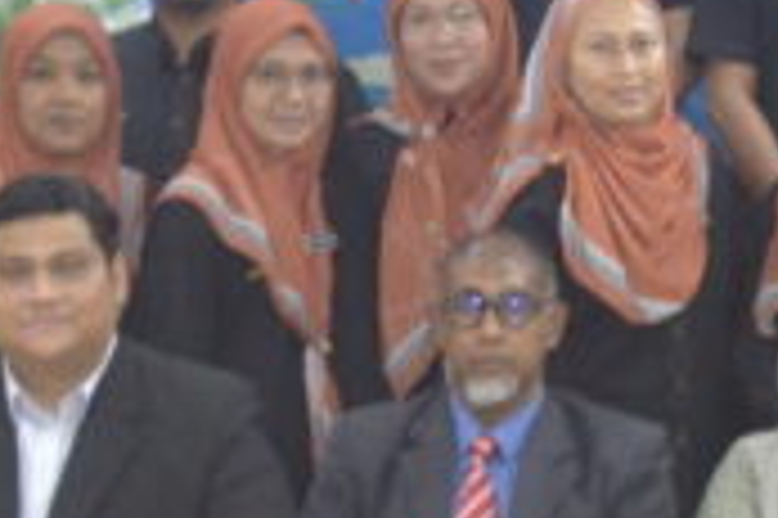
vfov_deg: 7.4
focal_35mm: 186
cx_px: 625
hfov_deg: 11.0
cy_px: 214
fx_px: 4016
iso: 3200
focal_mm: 28
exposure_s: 1/250
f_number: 4
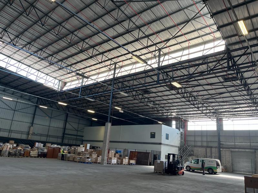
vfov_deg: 53.1
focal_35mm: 26
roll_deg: -5.4
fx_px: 194
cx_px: 129
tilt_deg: +15.6
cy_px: 96
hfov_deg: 67.3
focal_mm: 5.1
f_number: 1.6
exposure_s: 1/101
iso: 32
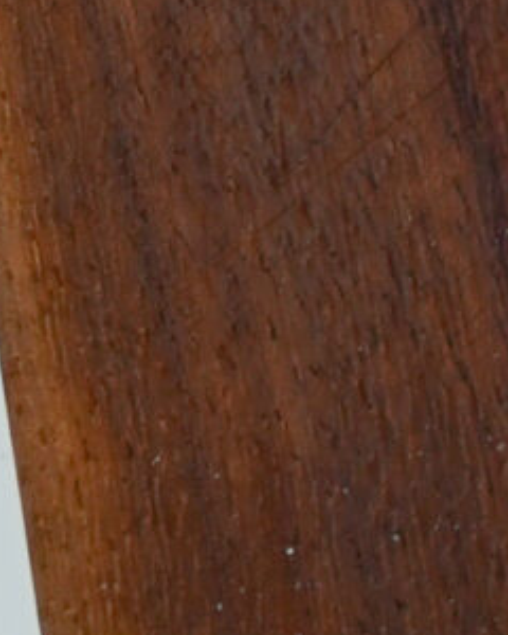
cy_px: -1111
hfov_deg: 5.3
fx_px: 5262
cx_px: 1216
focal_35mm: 280
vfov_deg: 6.4
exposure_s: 1/100
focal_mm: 35
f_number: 11
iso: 800
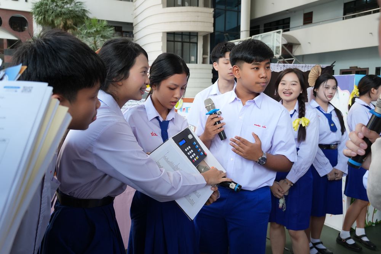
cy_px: 127
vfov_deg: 43.6
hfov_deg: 61.9
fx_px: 318
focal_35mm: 30
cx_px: 190
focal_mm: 20
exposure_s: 1/125
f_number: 4
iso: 200
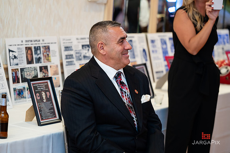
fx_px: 712
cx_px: 115
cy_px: 76
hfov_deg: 18.4
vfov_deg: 12.3
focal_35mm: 111
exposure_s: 1/125
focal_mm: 110
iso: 1250
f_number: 3.2
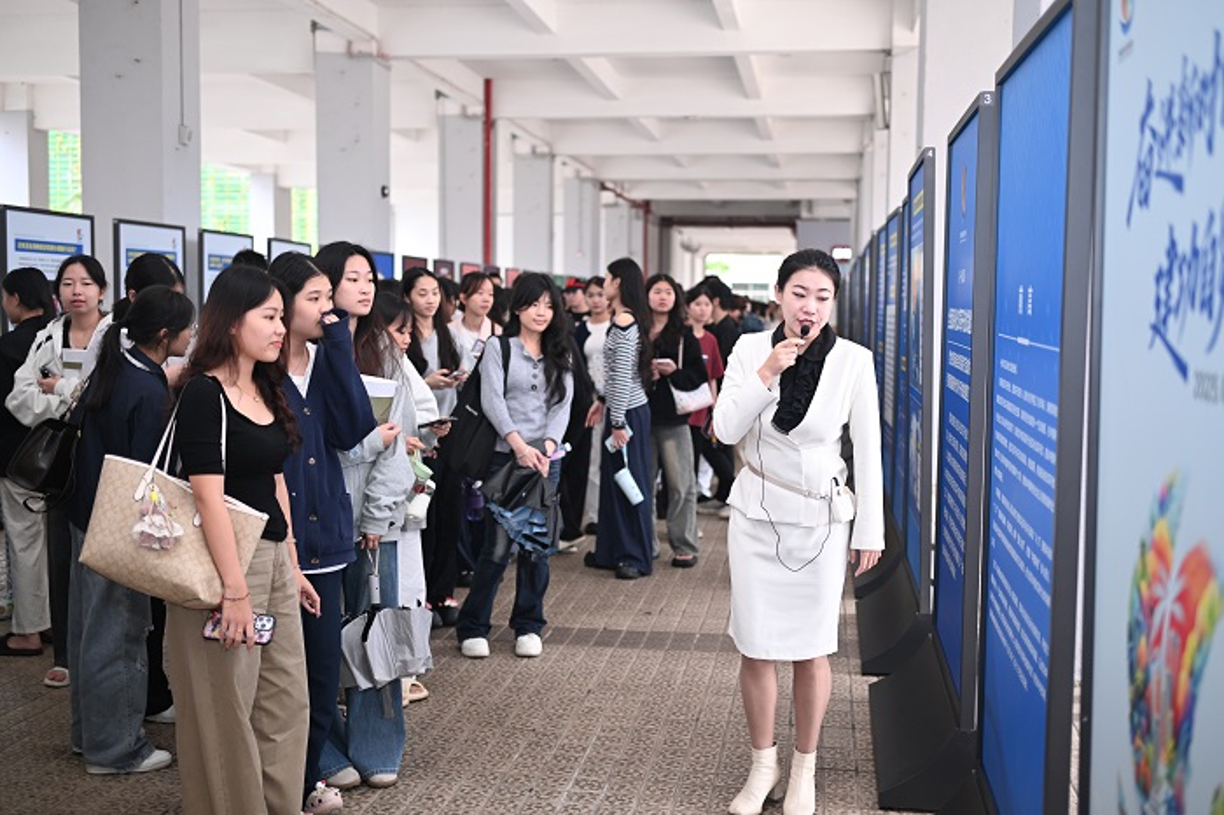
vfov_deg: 33.4
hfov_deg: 48.5
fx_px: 1359
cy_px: 408
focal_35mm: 40
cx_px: 612
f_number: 2
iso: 160
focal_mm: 40
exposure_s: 1/200
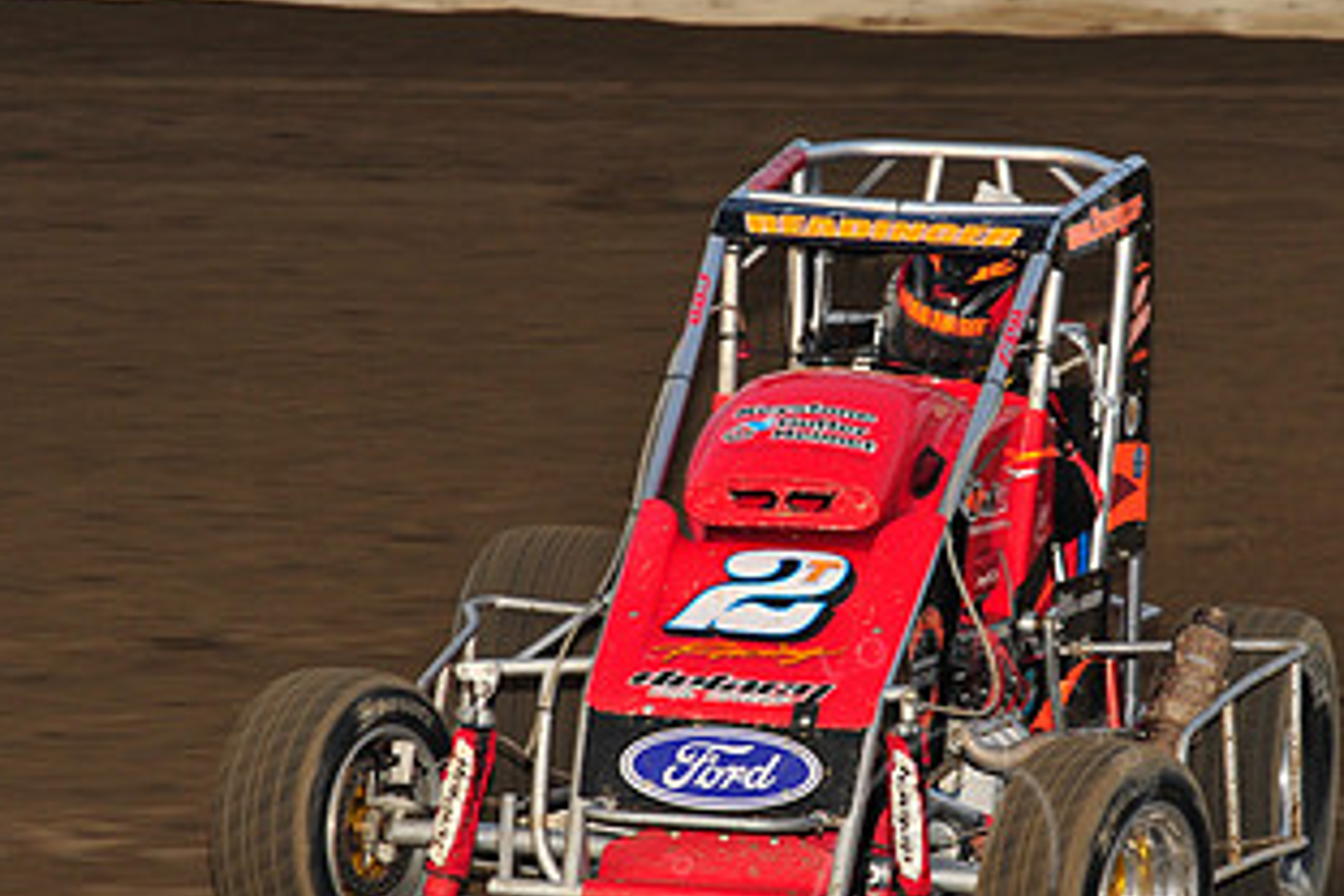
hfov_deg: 6.5
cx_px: 918
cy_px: 495
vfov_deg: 4.3
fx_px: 11796
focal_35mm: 316
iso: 800
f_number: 7.1
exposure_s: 1/320
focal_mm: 170
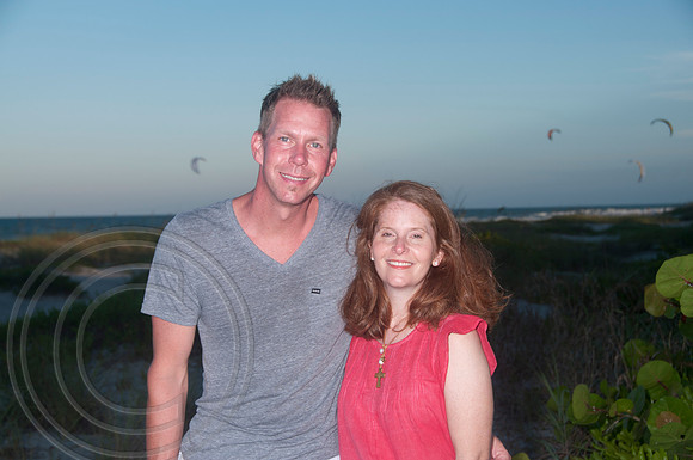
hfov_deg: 28.1
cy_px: 230
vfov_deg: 18.9
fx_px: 1384
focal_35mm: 72
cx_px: 346
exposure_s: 1/250
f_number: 7.1
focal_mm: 48
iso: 100
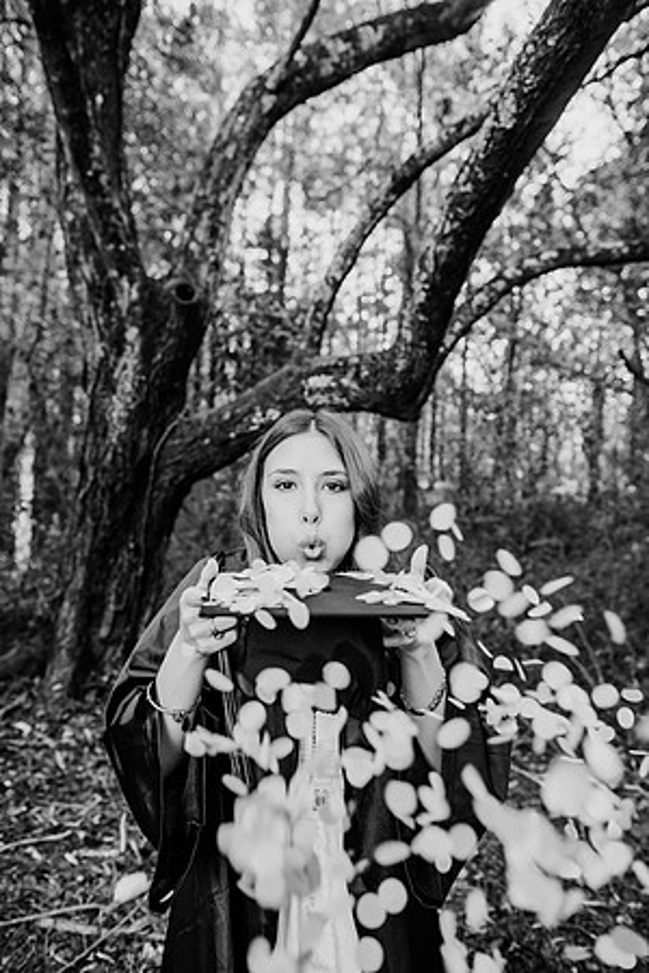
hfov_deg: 53.1
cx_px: 324
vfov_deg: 73.7
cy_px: 486
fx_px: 649
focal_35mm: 24
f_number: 2.8
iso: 250
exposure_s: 1/200
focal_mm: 24
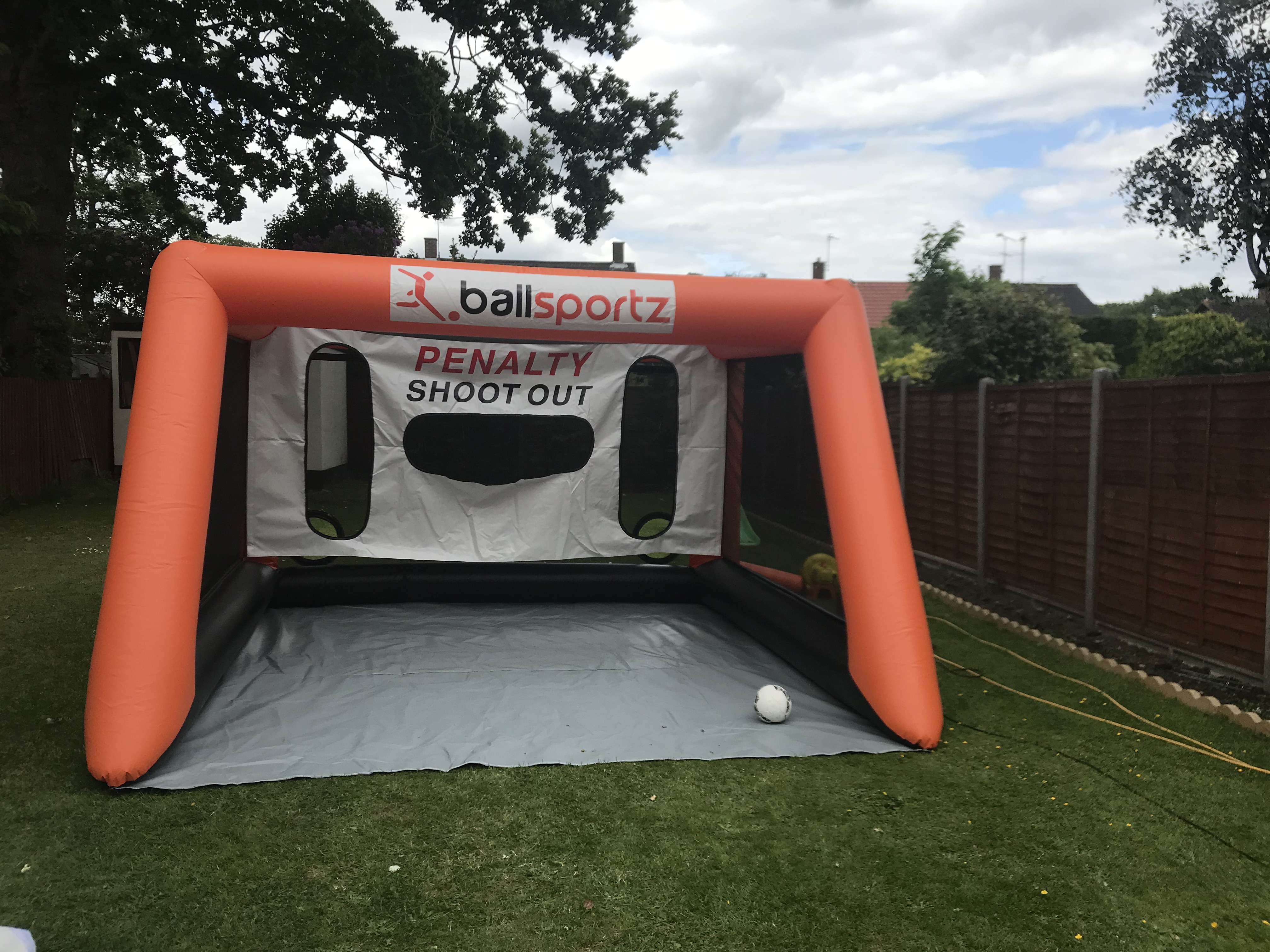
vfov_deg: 49.7
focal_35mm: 28
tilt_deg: -3.1
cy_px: 476
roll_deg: +0.5
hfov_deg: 63.4
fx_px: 1027
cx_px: 635
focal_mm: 3.99
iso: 20
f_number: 1.8
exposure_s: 1/1198
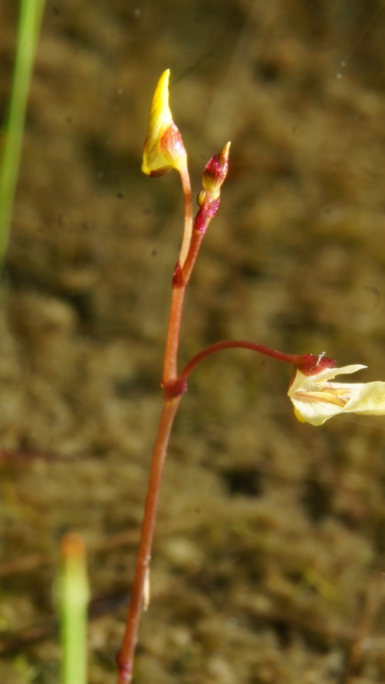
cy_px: 397
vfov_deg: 14.5
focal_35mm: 148
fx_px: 2685
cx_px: 251
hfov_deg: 8.2
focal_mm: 70
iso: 400
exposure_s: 1/125
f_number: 20
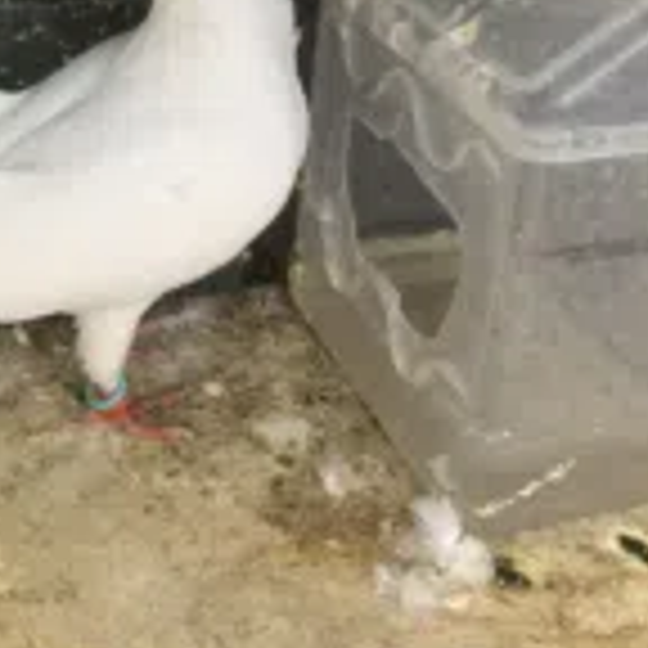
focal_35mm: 64
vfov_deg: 24.8
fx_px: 1355
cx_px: 189
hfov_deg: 26.6
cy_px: -86
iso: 500
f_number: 1.8
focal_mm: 4.25
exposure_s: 1/30
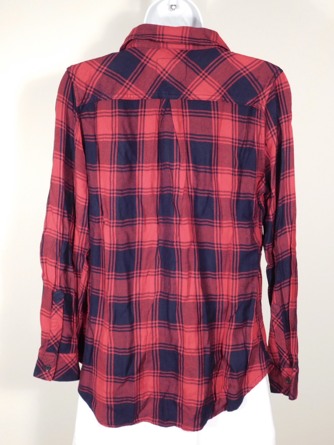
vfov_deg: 42.1
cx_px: 167
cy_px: 222
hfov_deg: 32.2
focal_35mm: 45
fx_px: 579
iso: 125
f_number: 3.7
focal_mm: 8
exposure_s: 1/60
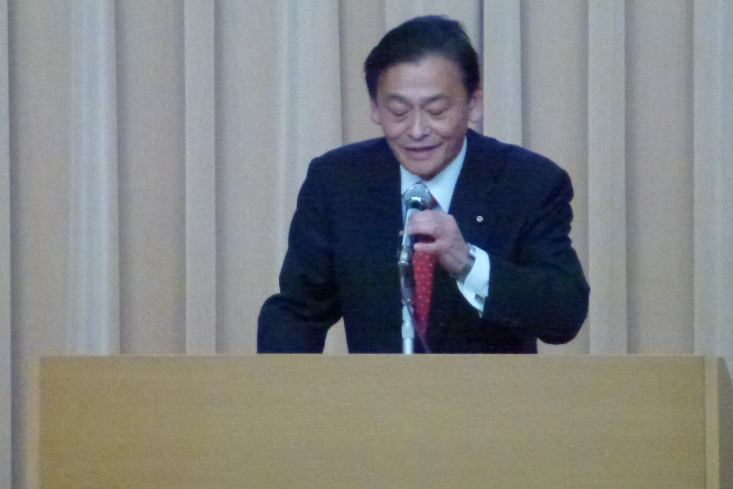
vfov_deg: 3.1
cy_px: 221
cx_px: 284
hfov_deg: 4.7
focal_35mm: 439
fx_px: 8938
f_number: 5.8
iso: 1600
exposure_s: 1/50
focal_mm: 58.6
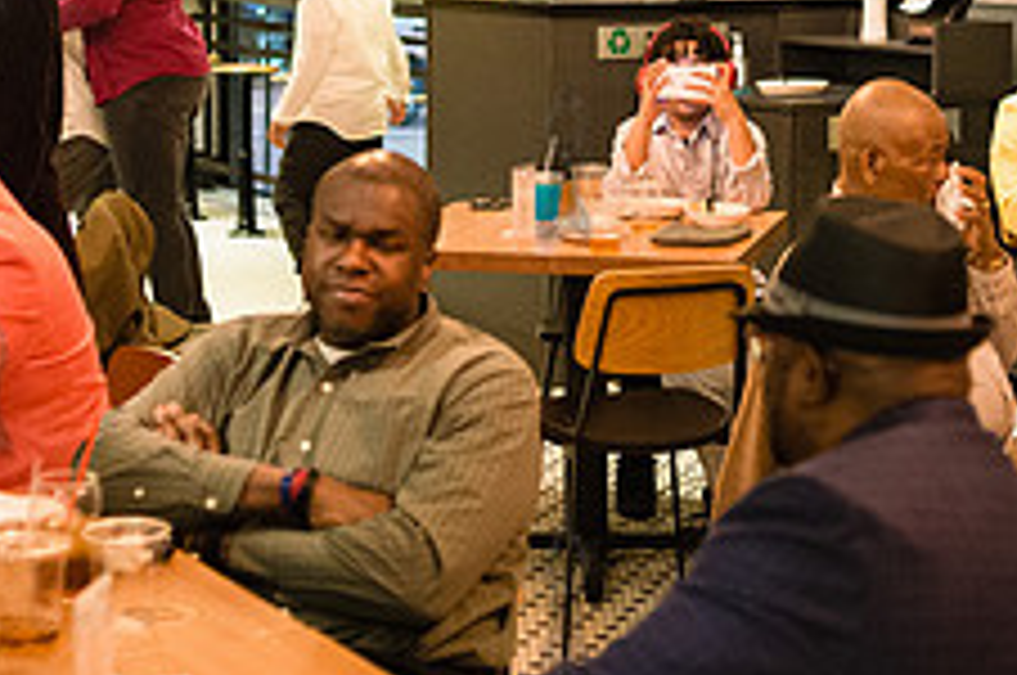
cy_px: 160
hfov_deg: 22.6
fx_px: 2539
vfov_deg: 15.1
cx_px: 562
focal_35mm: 90
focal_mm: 35
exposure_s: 1/160
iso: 4000
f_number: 2.8
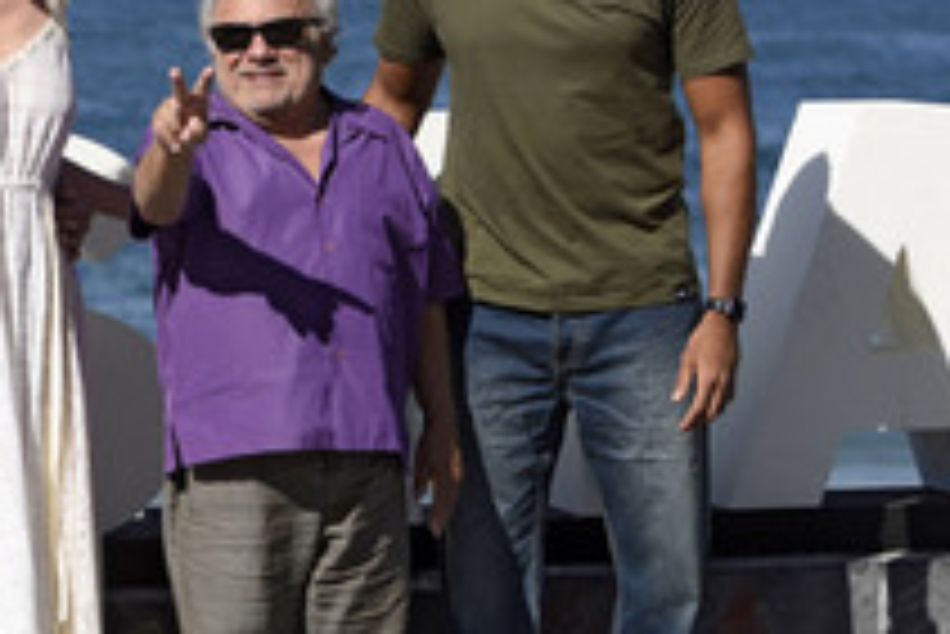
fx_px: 5915
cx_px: 200
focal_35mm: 224
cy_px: 315
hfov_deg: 9.2
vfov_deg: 6.1
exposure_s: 1/4000
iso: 200
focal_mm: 70
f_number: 4
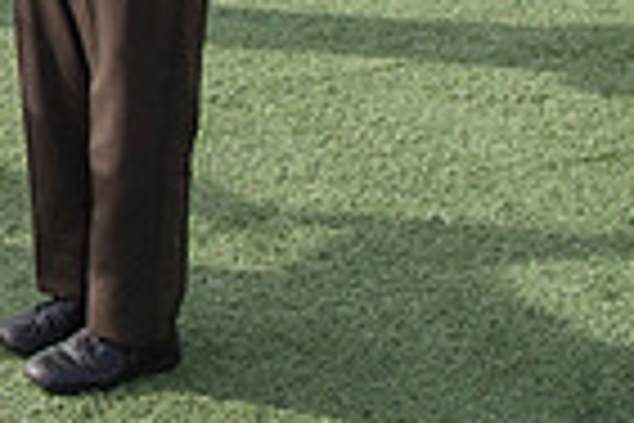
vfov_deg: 12.6
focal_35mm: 99
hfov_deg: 18.1
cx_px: -355
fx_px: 1743
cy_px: -349
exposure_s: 1/800
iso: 250
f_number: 5
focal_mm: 24
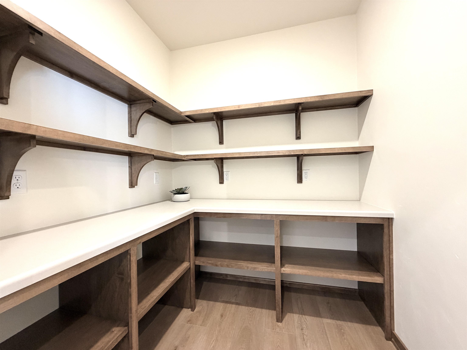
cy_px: 175
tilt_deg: +0.0
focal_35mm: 14
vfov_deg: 85.7
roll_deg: +1.3
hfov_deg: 102.1
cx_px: 234
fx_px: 189
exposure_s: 1/60
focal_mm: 2.22
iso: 320
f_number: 2.2
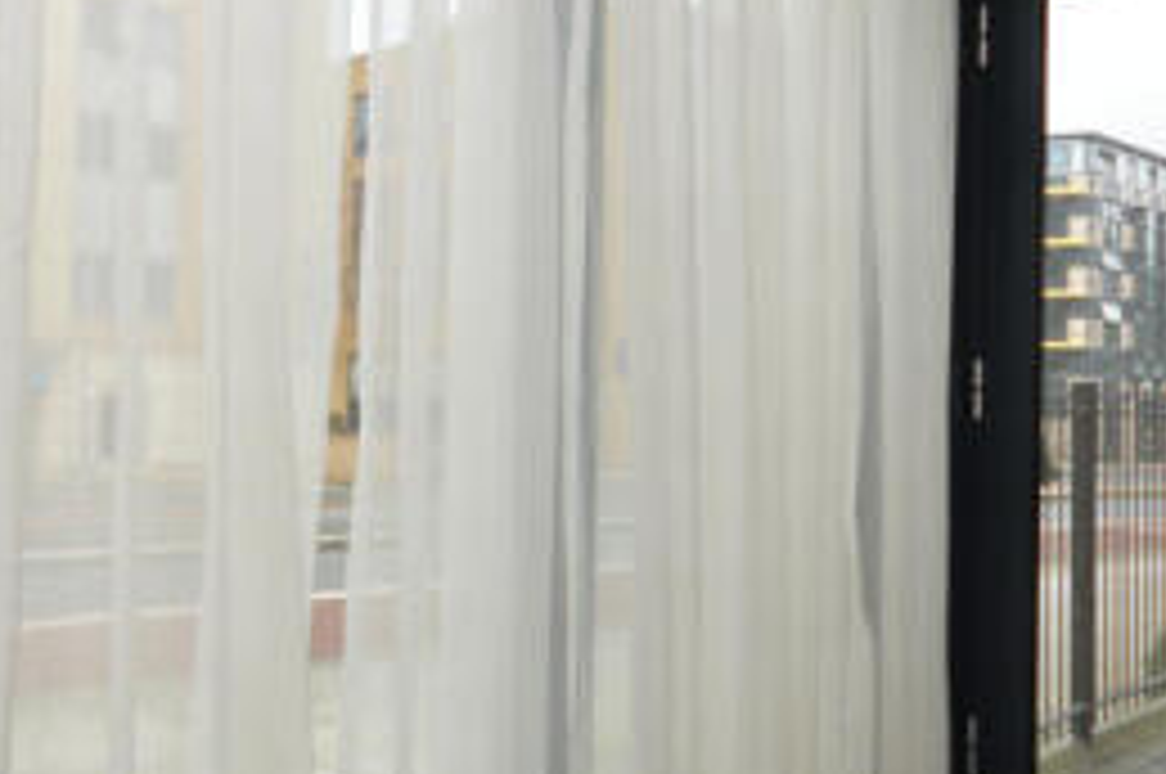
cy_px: 346
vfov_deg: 34.9
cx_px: 311
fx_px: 1229
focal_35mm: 38
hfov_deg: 49.0
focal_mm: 10
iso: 400
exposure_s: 1/200
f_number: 5.6
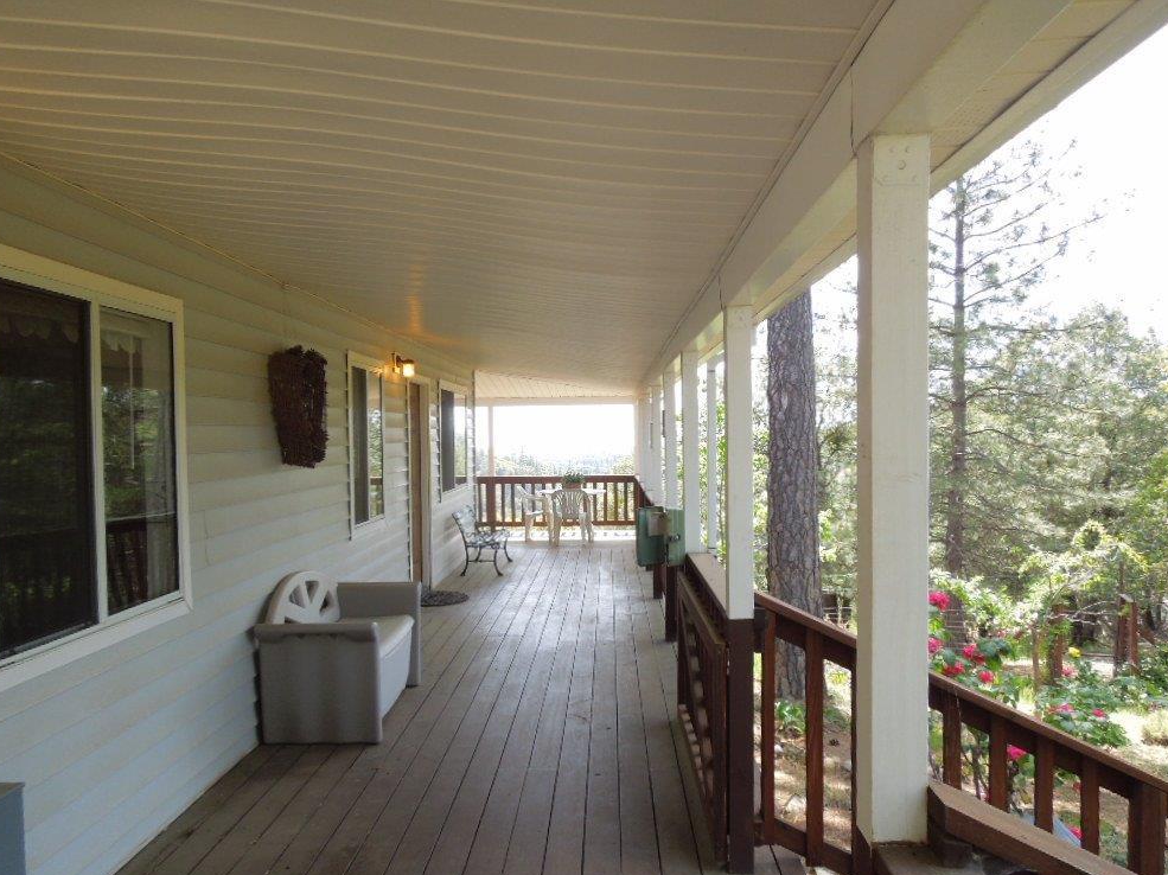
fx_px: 877
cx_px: 575
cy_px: 454
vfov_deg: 53.0
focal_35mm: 26
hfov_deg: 67.3
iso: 100
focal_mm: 4.5
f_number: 3.3
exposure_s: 1/100
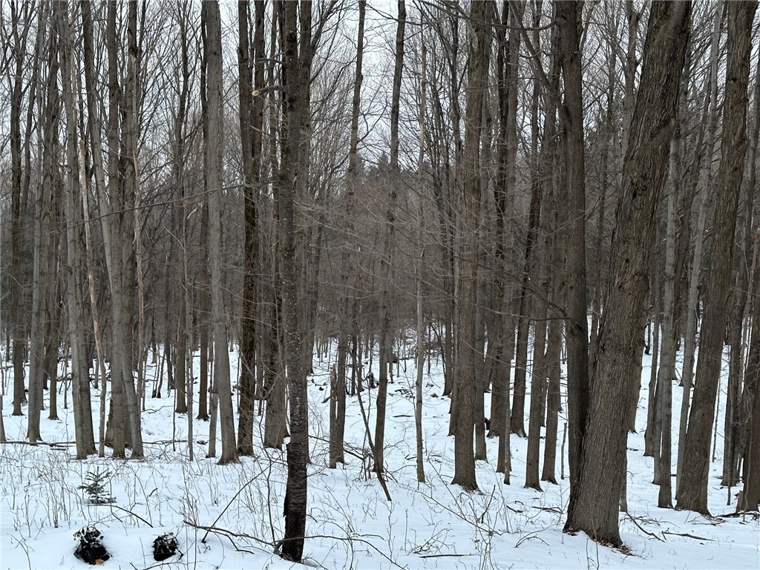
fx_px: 1054
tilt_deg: -3.1
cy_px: 285
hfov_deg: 39.7
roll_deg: -0.6
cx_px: 380
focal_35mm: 48
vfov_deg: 30.3
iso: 100
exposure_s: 1/60
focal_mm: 6.86
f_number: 1.78
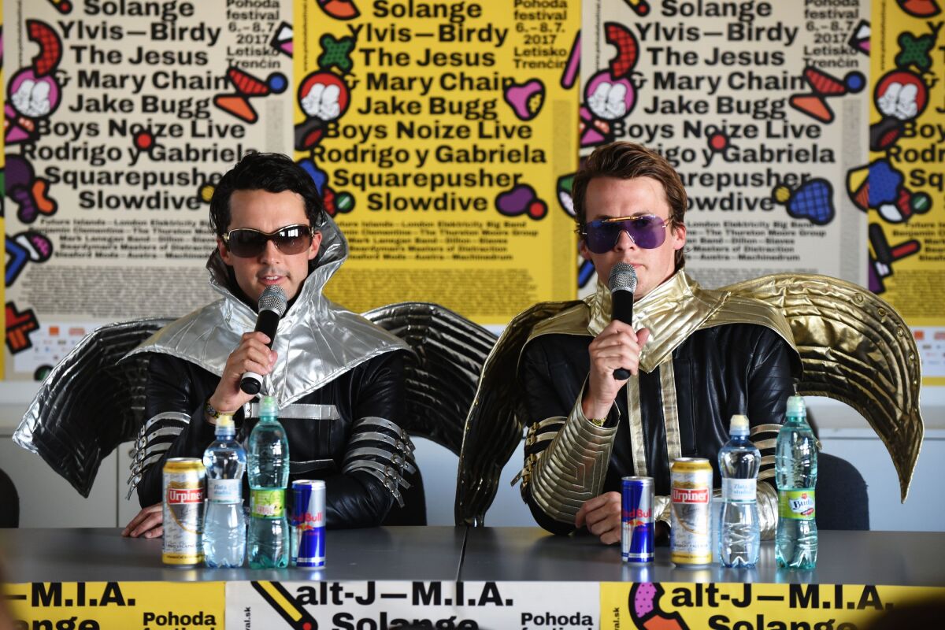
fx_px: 3937
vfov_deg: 9.1
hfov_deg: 13.7
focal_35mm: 150
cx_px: 472
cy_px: 315
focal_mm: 150
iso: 1100
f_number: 3.5
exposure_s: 1/125
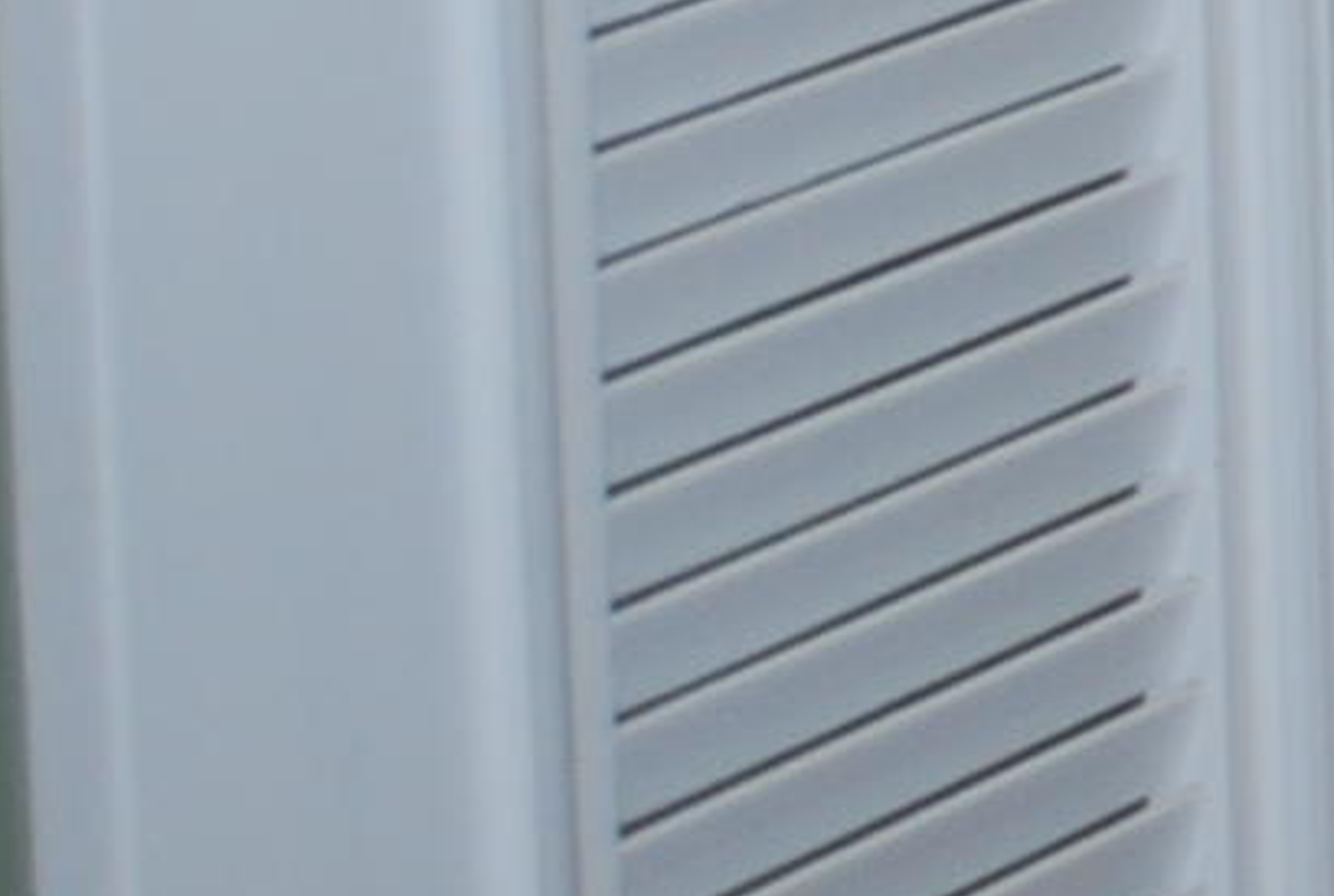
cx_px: 3724
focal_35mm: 234
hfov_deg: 7.8
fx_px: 8690
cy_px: -1508
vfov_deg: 5.6
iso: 200
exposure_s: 1/60
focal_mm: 22
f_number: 4
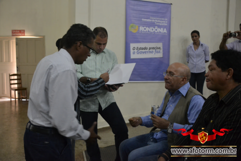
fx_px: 221
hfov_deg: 57.2
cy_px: 80
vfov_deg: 39.9
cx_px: 120
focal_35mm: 33
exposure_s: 1/60
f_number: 3.8
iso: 2500
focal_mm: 22
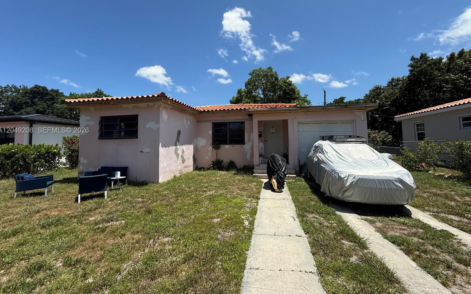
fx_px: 193
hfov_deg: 101.5
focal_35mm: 15
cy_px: 131
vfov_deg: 74.5
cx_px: 234
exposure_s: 1/2717
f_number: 2.2
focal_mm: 2.22
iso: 80
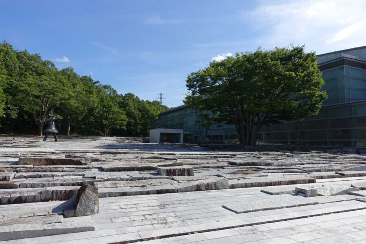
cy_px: 122
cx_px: 183
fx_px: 244
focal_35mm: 24
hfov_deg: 73.7
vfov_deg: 53.2
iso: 125
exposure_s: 1/640
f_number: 5.6
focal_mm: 8.8
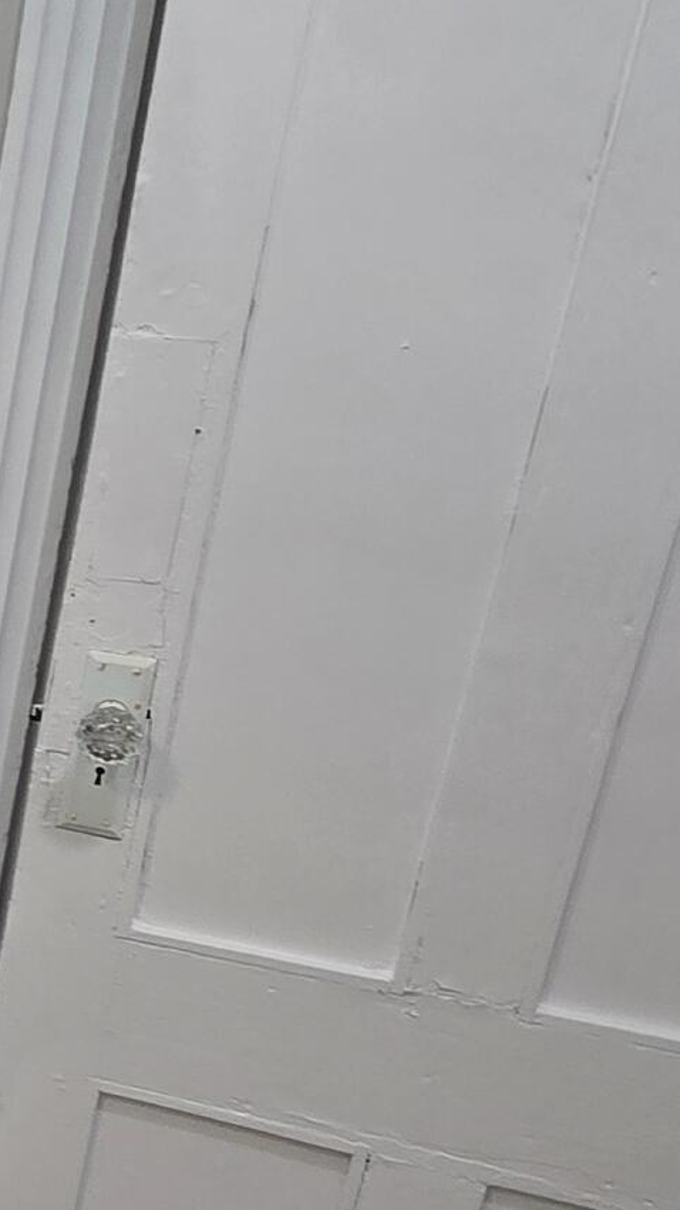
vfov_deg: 41.2
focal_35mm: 50
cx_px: -748
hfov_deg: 16.7
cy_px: 693
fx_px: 1603
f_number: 2.2
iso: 64
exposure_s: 1/60
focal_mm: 2.2
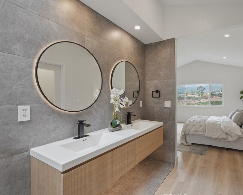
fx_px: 141
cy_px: 98
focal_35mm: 20
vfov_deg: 69.2
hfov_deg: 80.8
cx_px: 143
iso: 250
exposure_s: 1/40
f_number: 9
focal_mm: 16.5
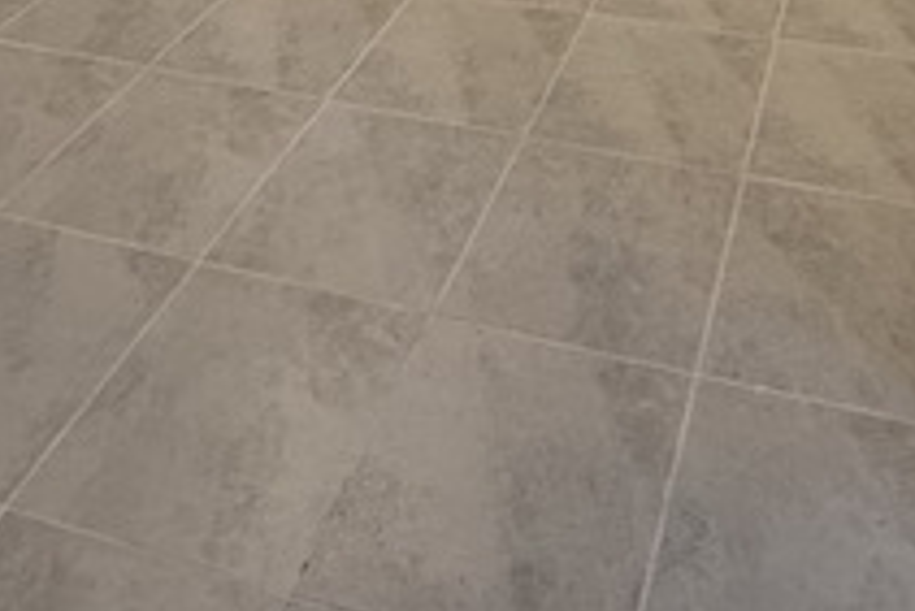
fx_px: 1170
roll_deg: +2.0
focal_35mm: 46
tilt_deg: -10.5
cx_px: 605
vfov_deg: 21.2
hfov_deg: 42.2
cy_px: -446
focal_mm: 2.22
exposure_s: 1/120
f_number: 2.2
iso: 250
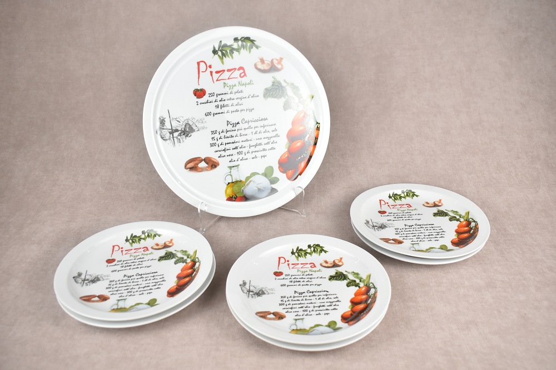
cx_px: 278
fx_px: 486
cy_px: 185
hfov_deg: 59.5
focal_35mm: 32
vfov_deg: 41.7
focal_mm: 21
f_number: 5
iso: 800
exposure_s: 1/125
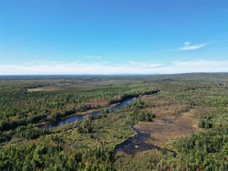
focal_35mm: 24
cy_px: 86
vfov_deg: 56.8
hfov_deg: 71.6
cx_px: 114
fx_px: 158
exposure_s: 1/2500
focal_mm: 6.72
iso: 150
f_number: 1.7
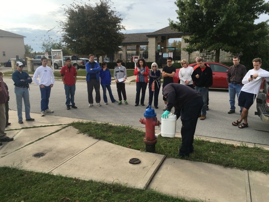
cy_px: 101
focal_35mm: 29
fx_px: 225
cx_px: 134
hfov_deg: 61.7
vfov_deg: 48.2
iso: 25
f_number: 2.2
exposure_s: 1/605
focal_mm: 4.15
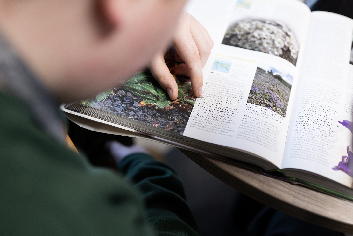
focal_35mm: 50
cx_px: 176
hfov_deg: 39.6
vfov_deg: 27.0
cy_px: 118
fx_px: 490
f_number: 2.2
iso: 800
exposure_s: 1/125
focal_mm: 50
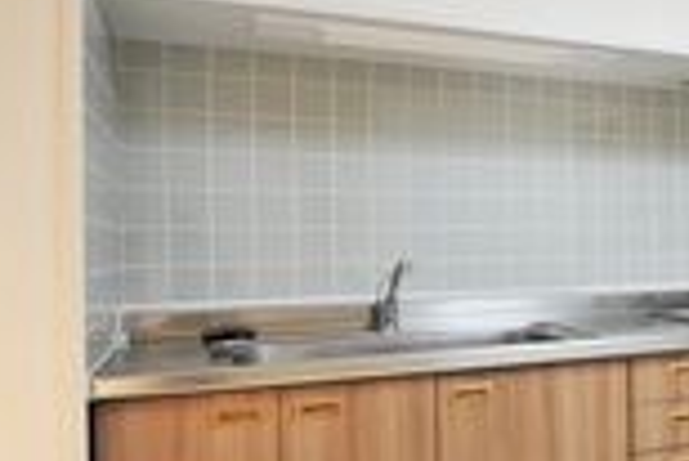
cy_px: 239
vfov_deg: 31.3
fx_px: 824
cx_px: 720
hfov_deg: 39.0
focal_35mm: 43
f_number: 3.5
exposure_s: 1/50
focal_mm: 14
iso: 200
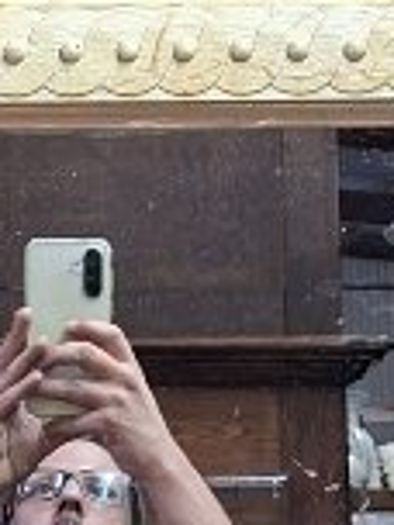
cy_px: -111
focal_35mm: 181
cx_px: 3
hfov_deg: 8.2
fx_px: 2747
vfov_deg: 10.7
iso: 160
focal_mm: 5.54
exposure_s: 1/50
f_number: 1.8
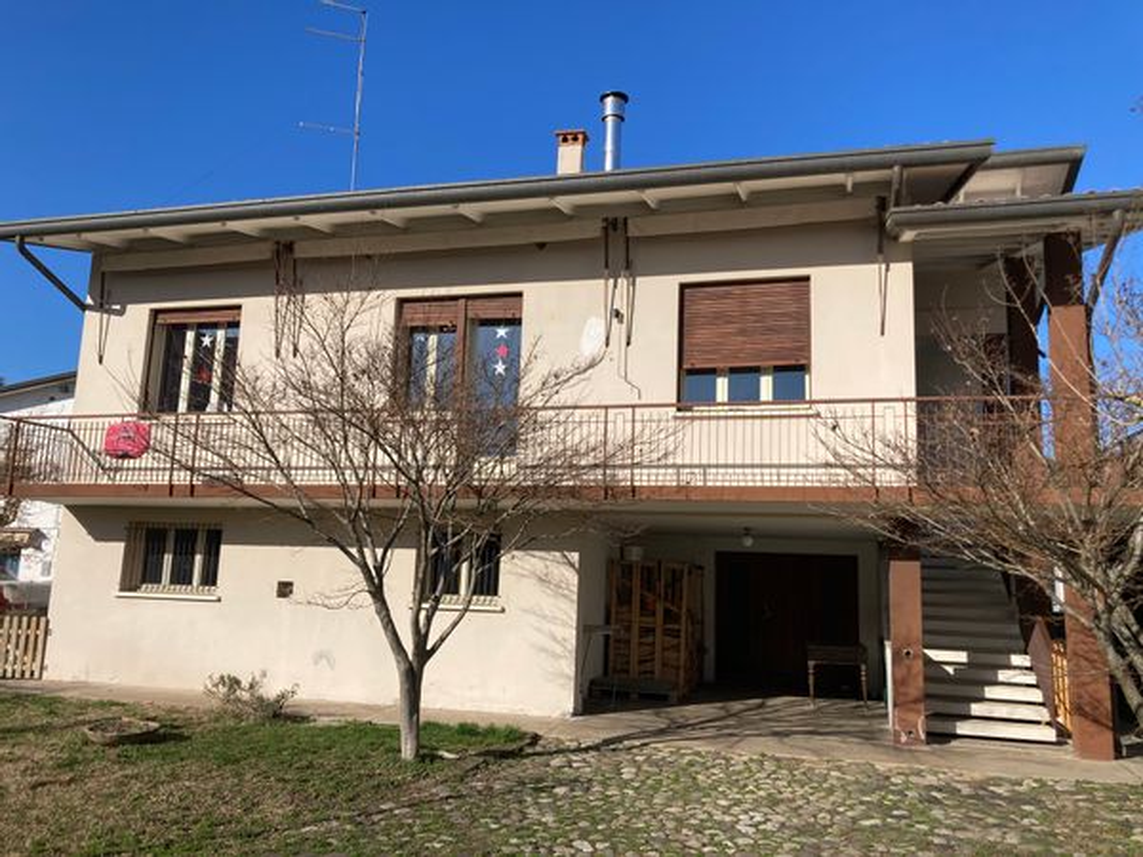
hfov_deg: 63.4
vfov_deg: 49.7
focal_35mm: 28
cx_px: 572
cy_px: 428
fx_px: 925
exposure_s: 1/2558
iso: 20
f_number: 1.8
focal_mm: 3.99
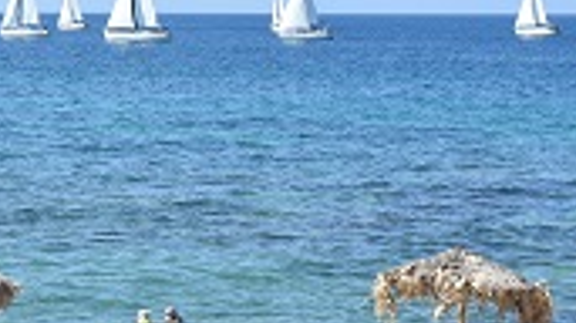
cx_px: -64
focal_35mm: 157
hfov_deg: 13.4
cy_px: 91
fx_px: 2397
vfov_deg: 7.7
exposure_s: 1/500
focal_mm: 38
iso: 160
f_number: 8
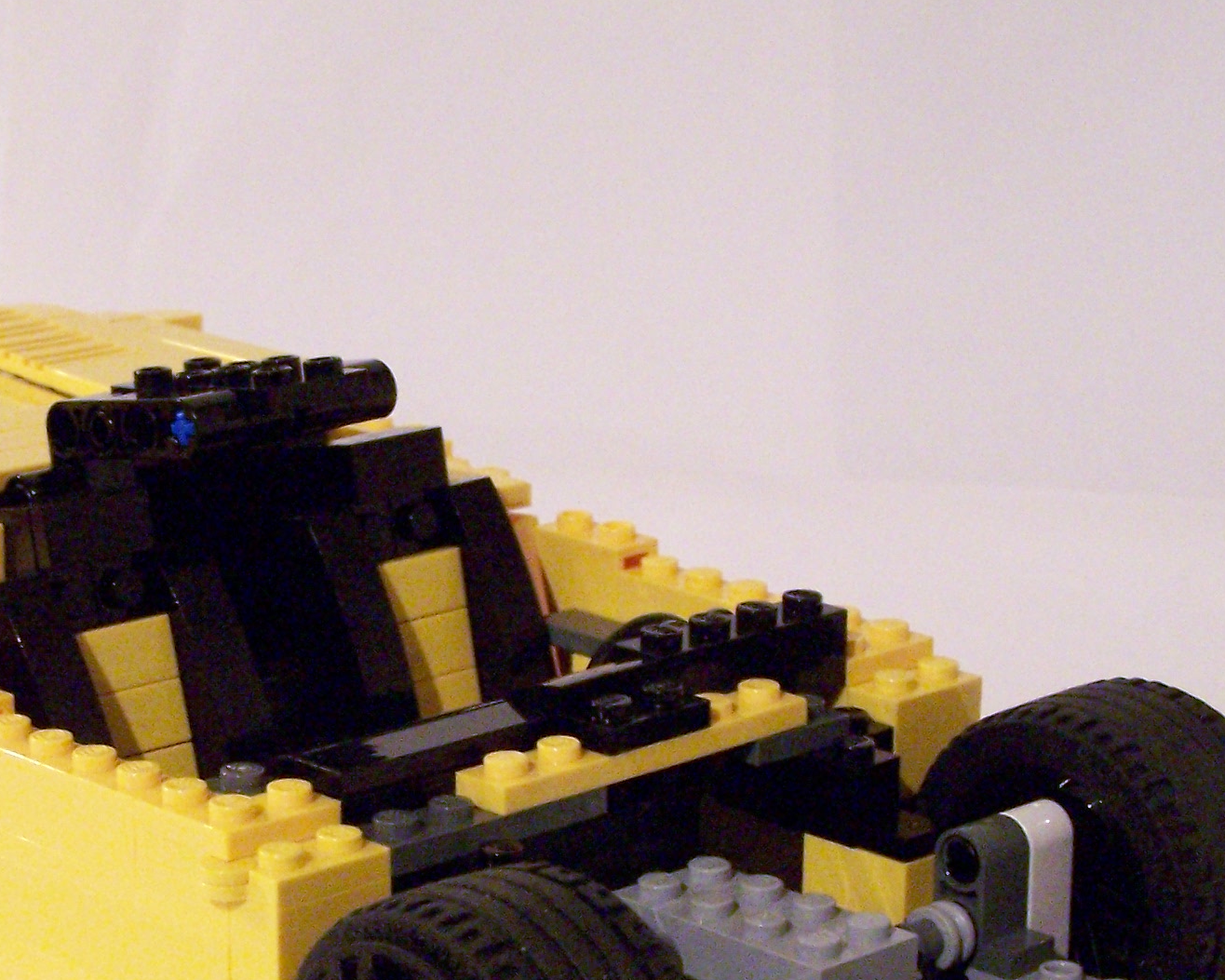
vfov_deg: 14.3
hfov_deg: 17.9
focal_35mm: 107
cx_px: 343
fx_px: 3880
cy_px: 774
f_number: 3.1
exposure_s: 1/8
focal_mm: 9.3
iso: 400
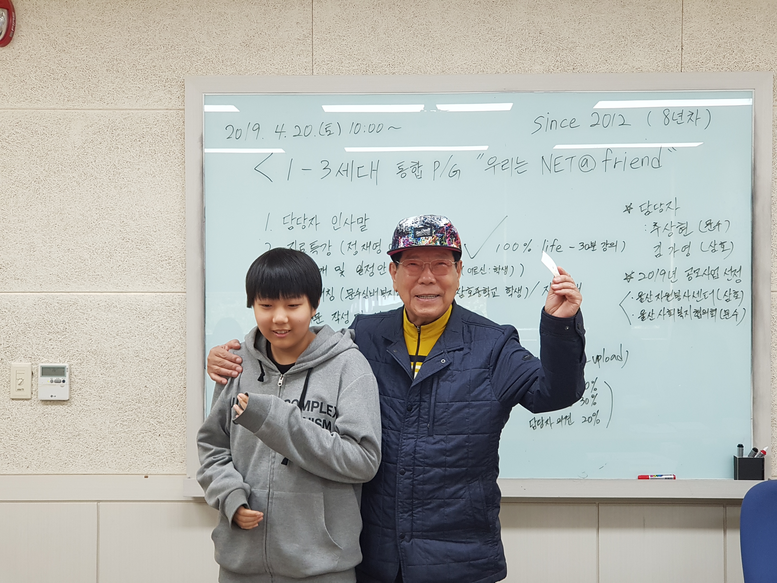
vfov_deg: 28.0
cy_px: 292
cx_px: 388
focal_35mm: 52
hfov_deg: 36.8
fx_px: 1167
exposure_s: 1/30
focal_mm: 6
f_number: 2.4
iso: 80
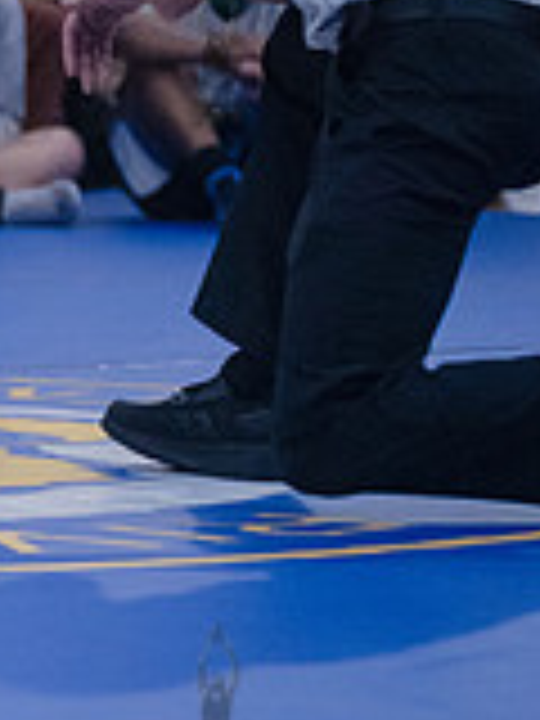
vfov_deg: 7.1
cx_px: -657
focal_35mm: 279
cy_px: 47
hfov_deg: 5.2
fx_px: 5803
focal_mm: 80
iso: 8000
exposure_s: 1/400
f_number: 3.2
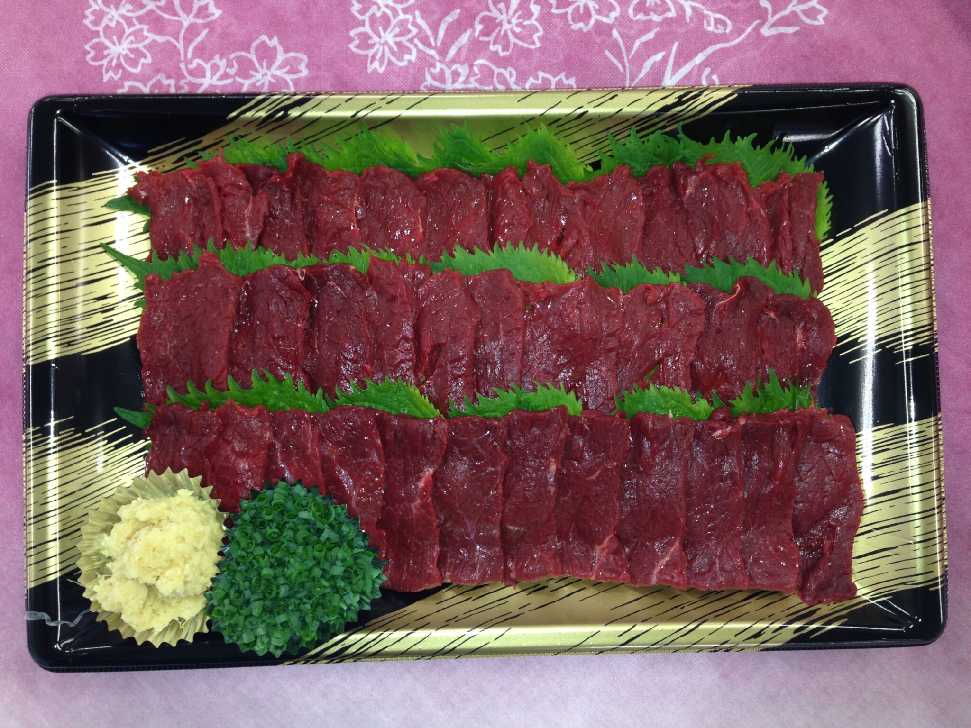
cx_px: 486
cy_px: 364
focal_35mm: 33
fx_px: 926
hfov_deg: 55.4
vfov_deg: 42.9
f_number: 2.4
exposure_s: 1/34
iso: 50
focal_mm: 4.12
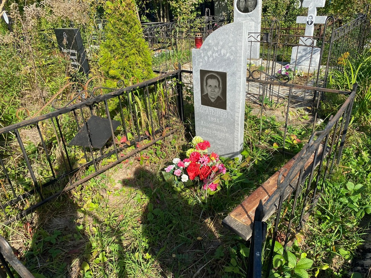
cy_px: 139
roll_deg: +4.8
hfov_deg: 67.3
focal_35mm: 26
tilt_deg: -17.1
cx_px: 186
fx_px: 279
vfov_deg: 53.1
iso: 32
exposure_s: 1/1206
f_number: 1.8
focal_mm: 4.25
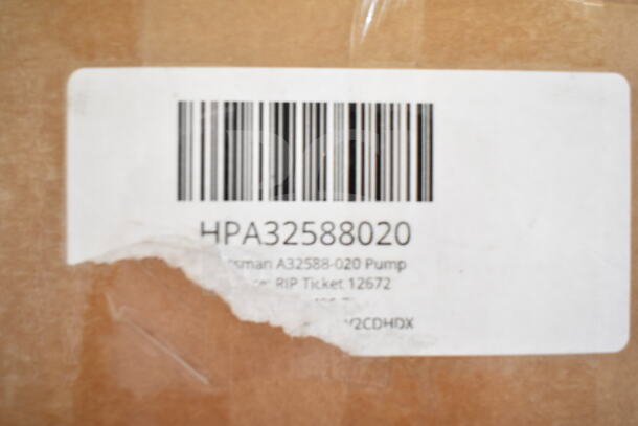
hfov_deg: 55.1
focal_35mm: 34
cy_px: 213
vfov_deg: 38.4
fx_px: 612
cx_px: 319
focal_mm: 23
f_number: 4.5
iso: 1600
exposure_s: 1/80
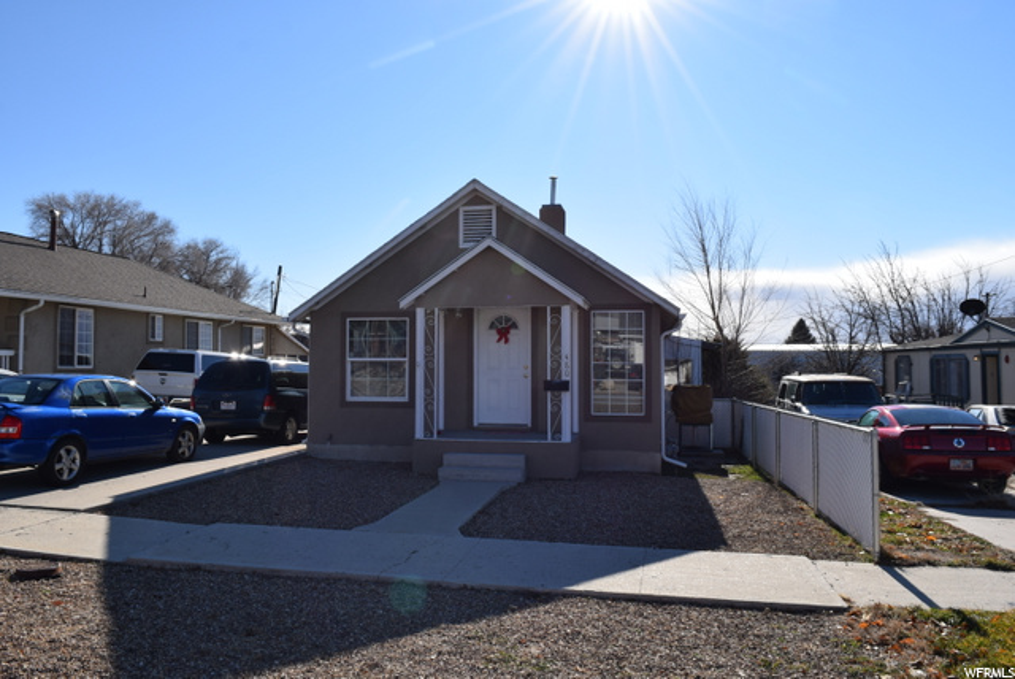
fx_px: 762
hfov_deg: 67.3
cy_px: 340
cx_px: 508
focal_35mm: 27
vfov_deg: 48.0
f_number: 11
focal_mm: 18
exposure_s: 1/200
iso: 100
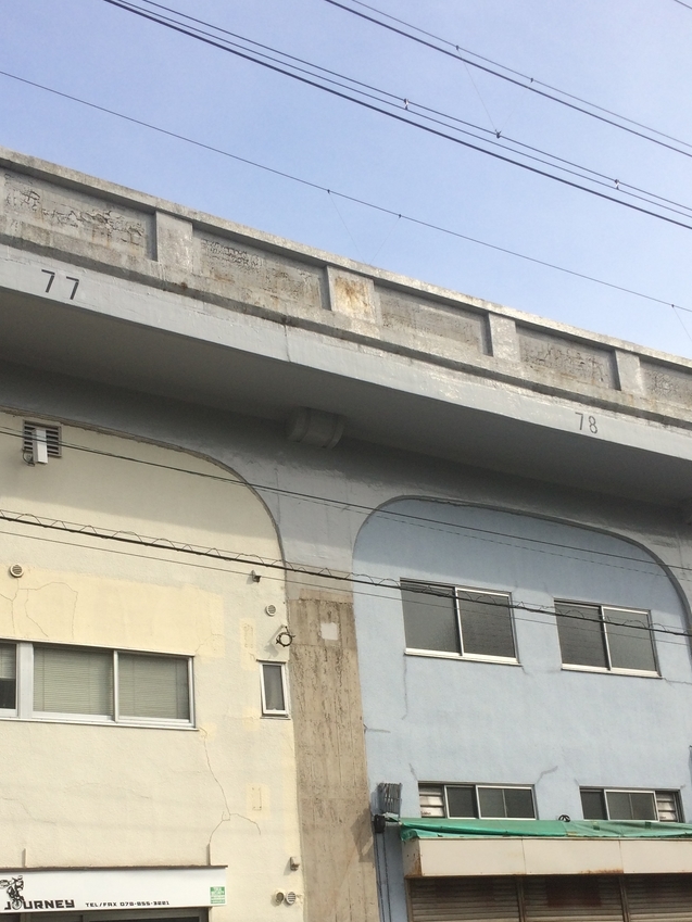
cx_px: 278
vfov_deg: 45.0
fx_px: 1093
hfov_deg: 35.0
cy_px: 626
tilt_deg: +15.6
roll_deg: +4.1
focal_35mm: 41
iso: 32
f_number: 2.2
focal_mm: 4.15
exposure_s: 1/1866
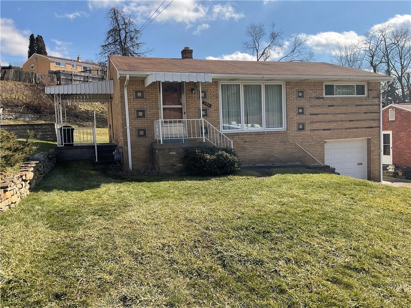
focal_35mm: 29
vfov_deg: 48.2
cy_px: 154
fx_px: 344
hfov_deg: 61.7
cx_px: 206
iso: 16
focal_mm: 3
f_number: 1.8
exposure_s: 1/1490
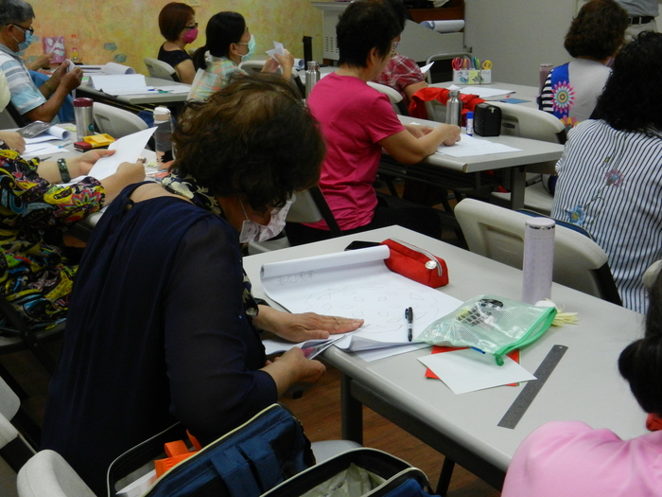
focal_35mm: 45
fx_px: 861
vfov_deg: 32.2
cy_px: 248
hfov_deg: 42.1
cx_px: 331
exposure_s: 1/100
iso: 640
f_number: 4.2
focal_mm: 8.2
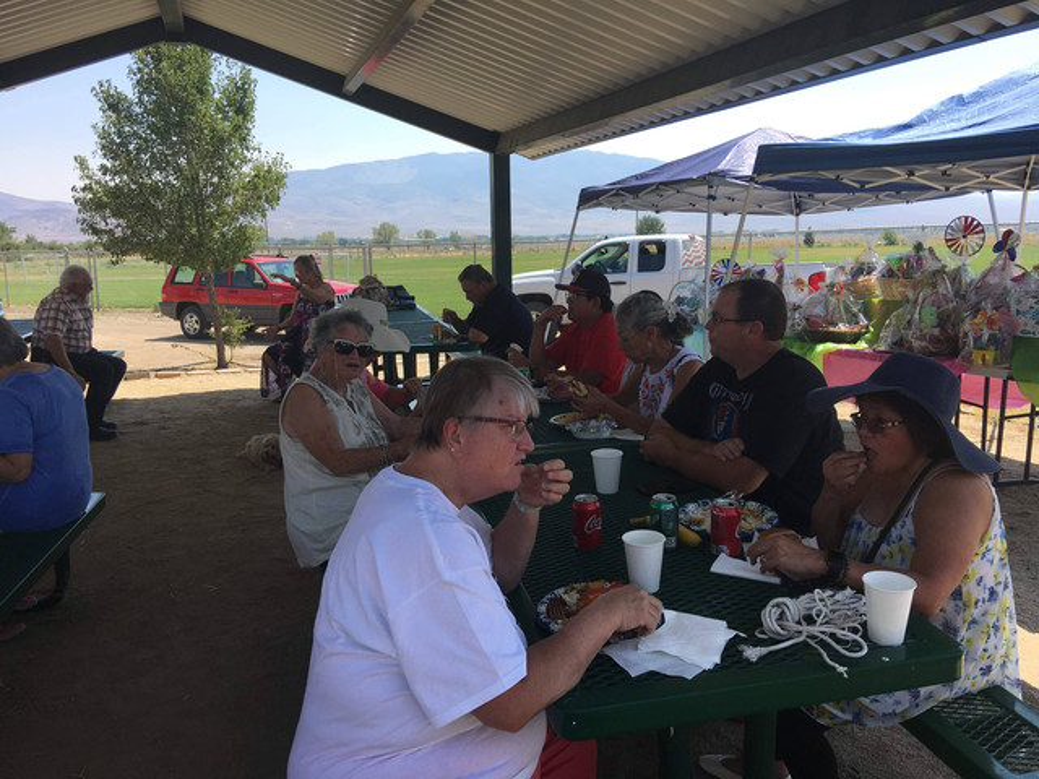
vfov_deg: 48.2
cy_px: 390
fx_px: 870
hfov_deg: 61.7
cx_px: 520
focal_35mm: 29
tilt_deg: -9.1
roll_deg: +1.6
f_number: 2.2
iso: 25
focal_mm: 4.15
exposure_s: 1/864
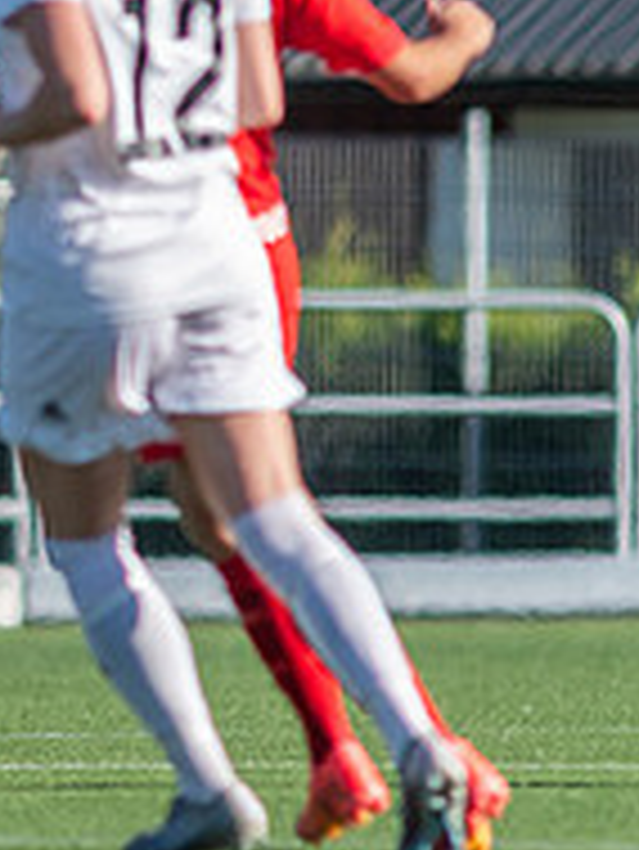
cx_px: -405
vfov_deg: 1.3
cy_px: 210
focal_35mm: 1566
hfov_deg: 1.0
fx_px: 38500
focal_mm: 300
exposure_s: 1/1600
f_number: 3.5
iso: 180
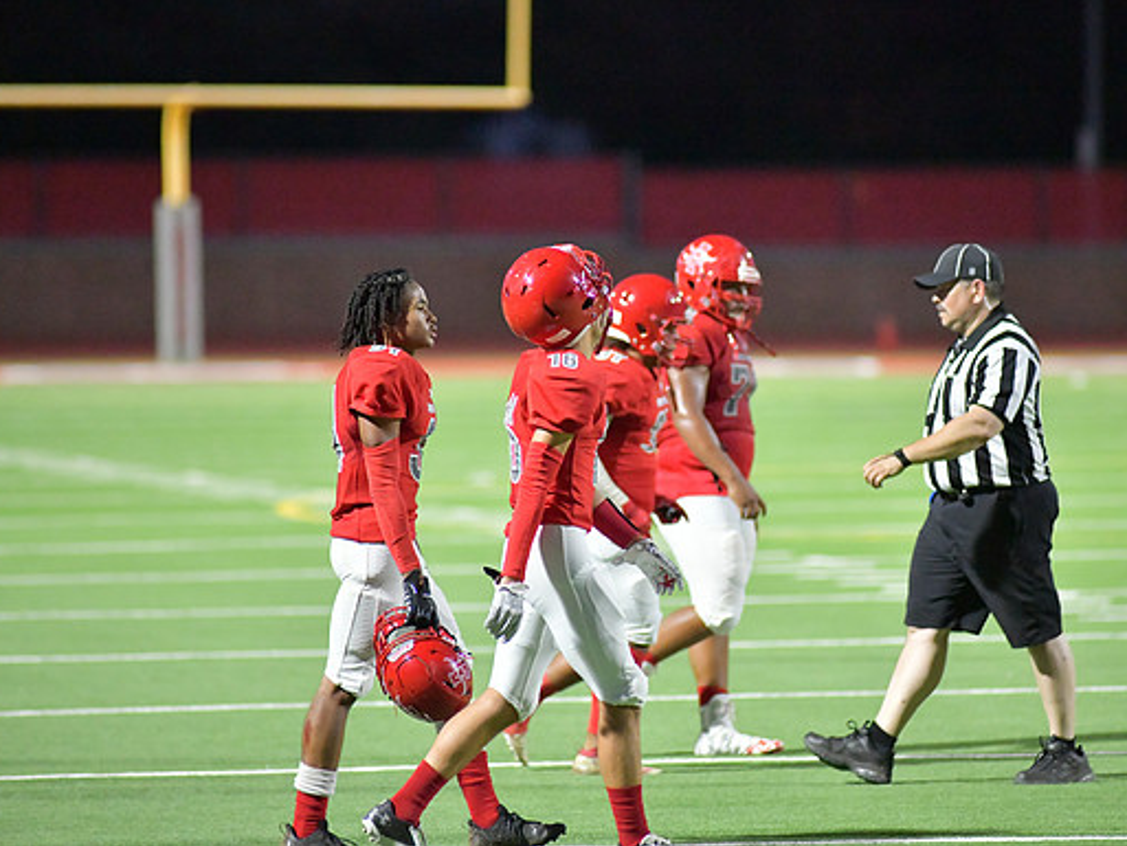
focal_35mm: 326
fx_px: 10616
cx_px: 622
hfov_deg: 6.1
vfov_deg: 4.6
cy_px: 423
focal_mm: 300
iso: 14400
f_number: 3.5
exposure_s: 1/1250
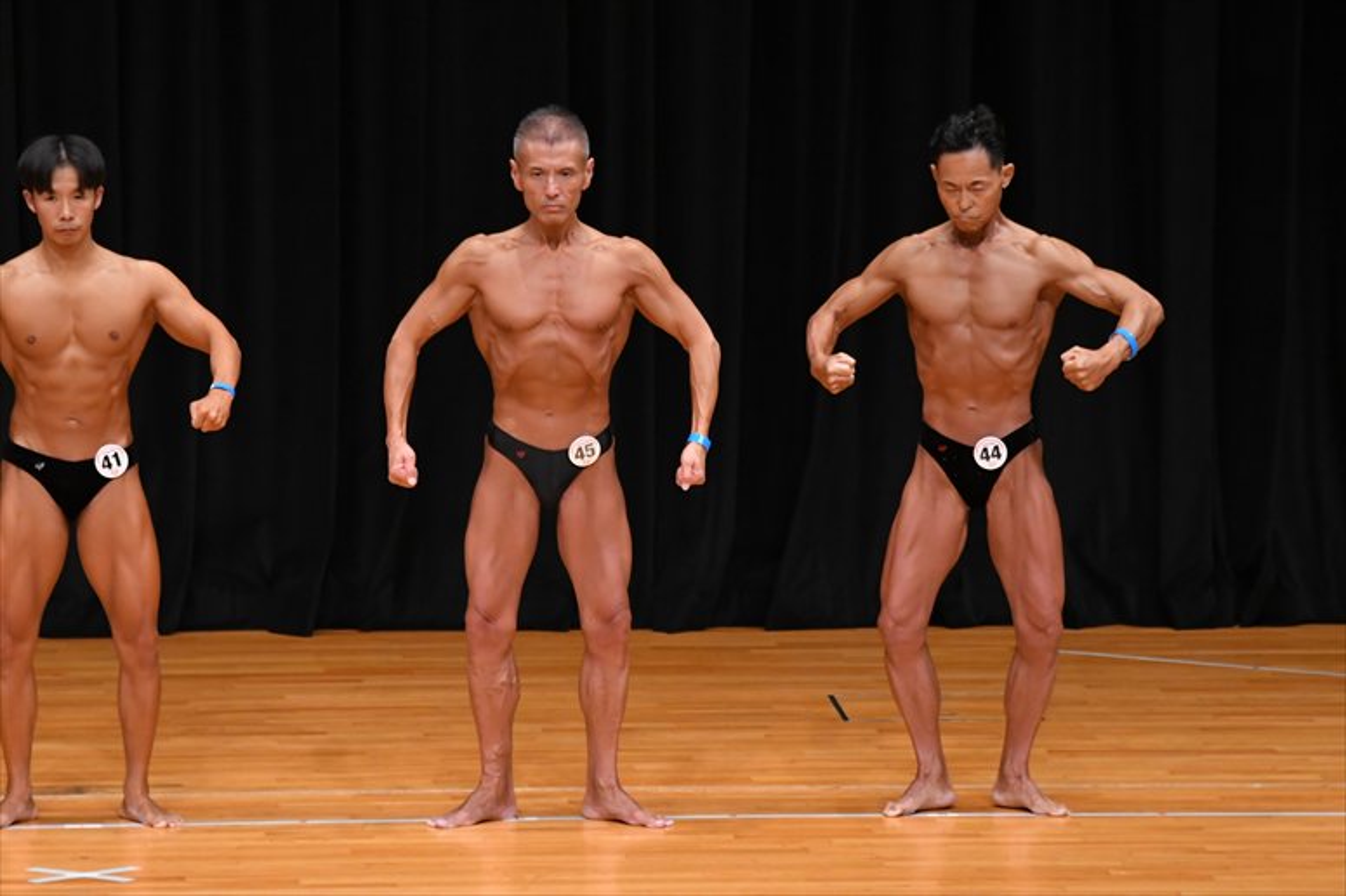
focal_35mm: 270
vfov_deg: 5.1
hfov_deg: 7.6
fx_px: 10090
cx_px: 673
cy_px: 448
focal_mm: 180
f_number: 5.6
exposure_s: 1/400
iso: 3200
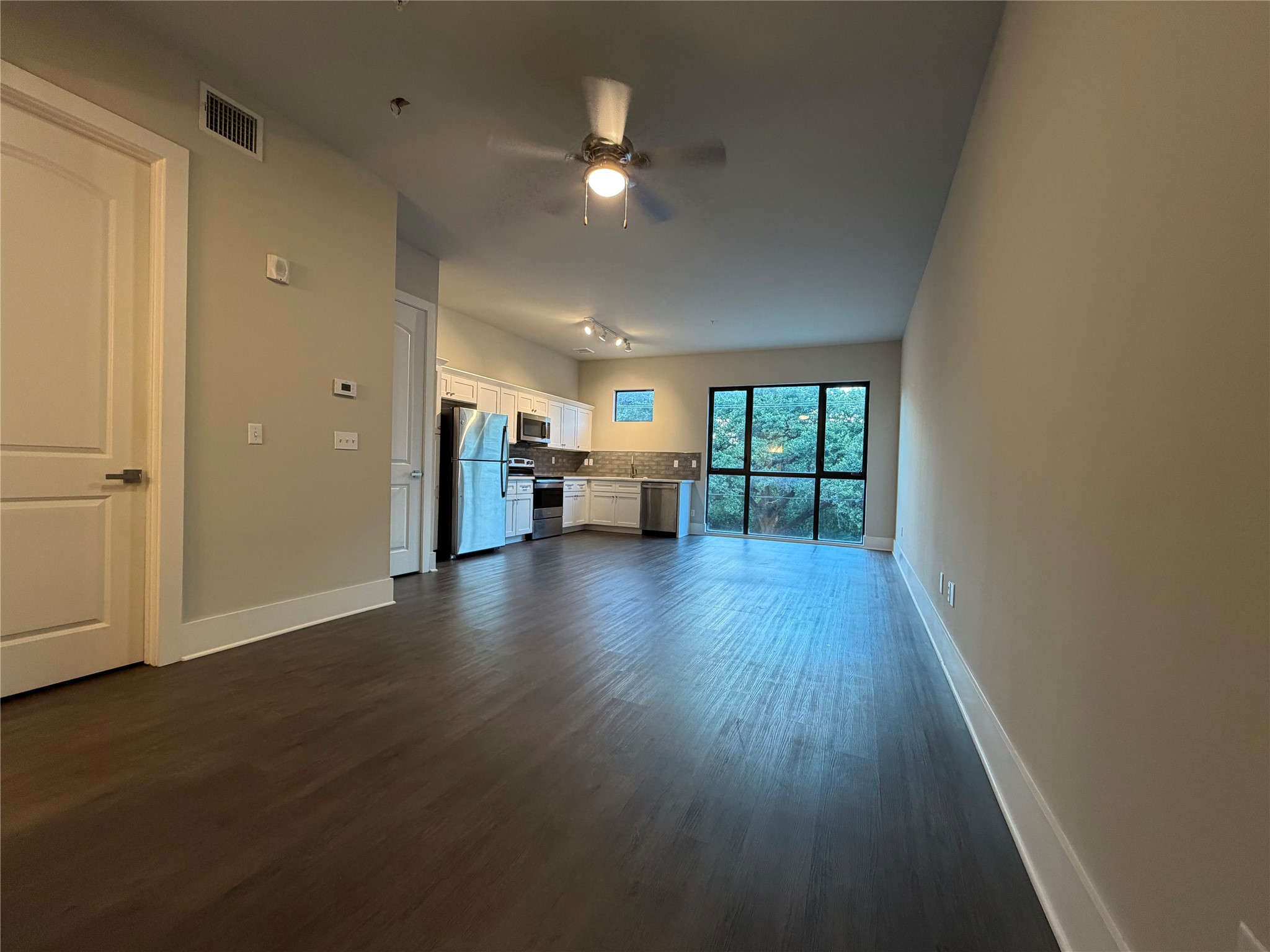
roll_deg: -1.9
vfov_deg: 85.7
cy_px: 476
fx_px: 514
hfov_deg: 102.1
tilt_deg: -0.5
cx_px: 635
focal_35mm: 14
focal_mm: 2.22
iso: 250
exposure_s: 1/60
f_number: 2.2
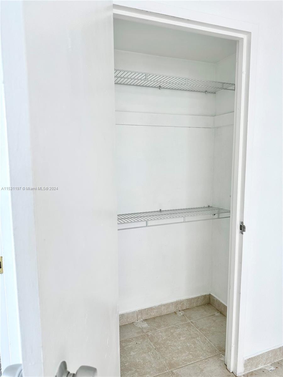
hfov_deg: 56.8
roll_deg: +0.2
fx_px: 262
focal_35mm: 24
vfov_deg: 71.6
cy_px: 188
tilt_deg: -6.9
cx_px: 142
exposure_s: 1/304
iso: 80
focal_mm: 6.86
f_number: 1.78
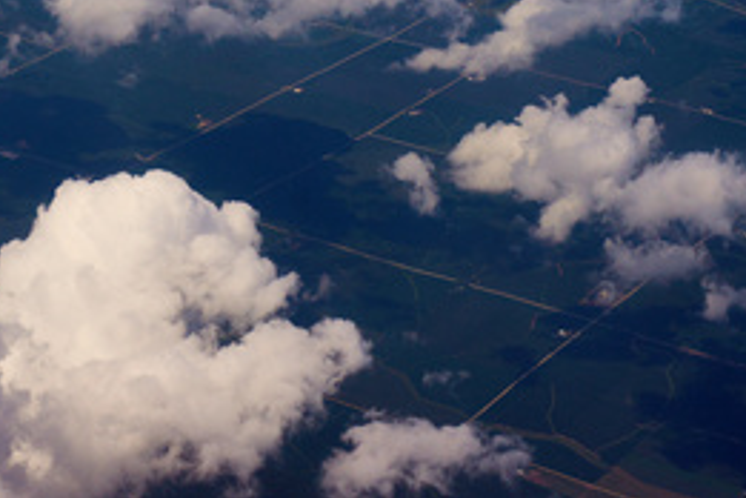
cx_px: 134
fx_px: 2777
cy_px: -167
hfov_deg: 15.2
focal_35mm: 134
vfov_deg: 10.0
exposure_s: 1/1000
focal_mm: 50
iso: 200
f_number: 11
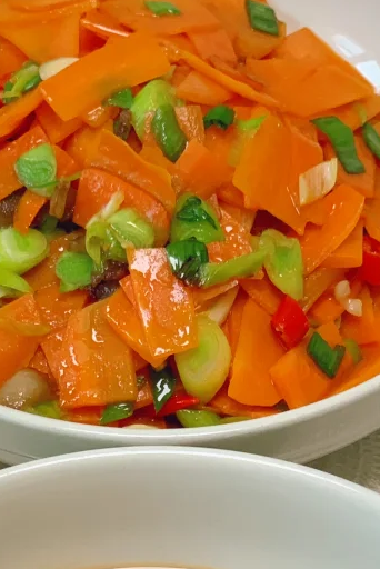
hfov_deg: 9.0
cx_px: 167
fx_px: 2403
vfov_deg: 13.3
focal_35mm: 152
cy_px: 569
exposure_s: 1/122
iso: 64
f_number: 2.4
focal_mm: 6
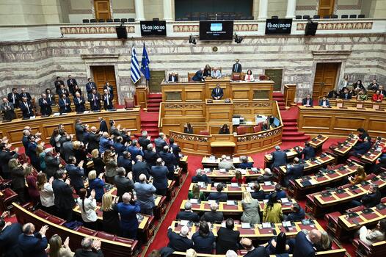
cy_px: 128
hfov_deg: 70.5
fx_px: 273
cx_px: 193
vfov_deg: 50.3
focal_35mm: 26
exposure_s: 1/125
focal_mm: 25.5
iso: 720
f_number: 4
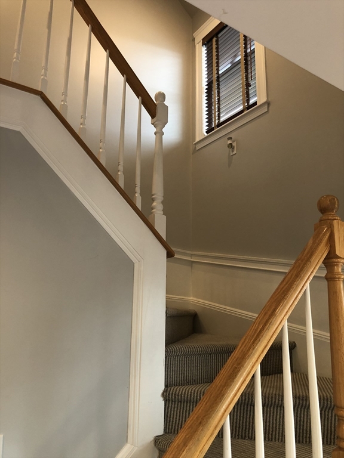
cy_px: 229
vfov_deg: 63.4
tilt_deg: +14.9
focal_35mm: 28
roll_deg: -1.0
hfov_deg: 49.7
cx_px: 172
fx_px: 371
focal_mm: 3.99
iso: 40
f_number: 1.8
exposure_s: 1/30
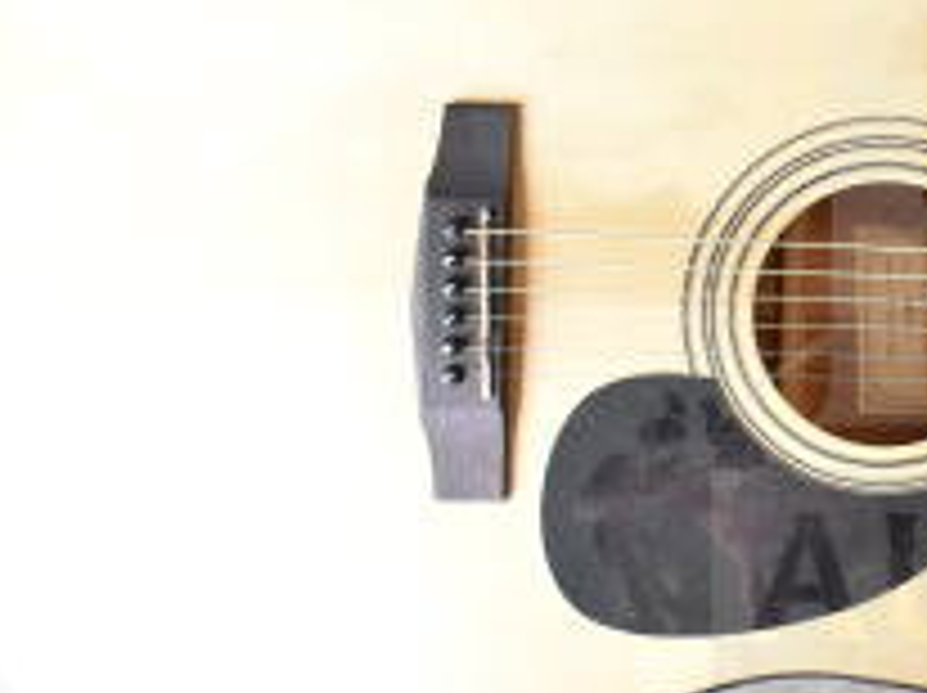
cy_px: 326
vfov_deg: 19.1
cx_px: 1215
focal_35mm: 77
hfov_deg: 22.6
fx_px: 2060
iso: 1600
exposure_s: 1/125
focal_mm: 18
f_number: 5.6
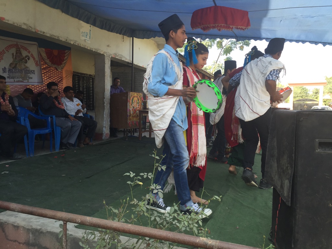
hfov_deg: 61.7
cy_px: 124
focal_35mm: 29
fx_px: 278
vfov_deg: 48.2
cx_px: 166
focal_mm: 4.15
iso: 32
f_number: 2.2
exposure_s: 1/255
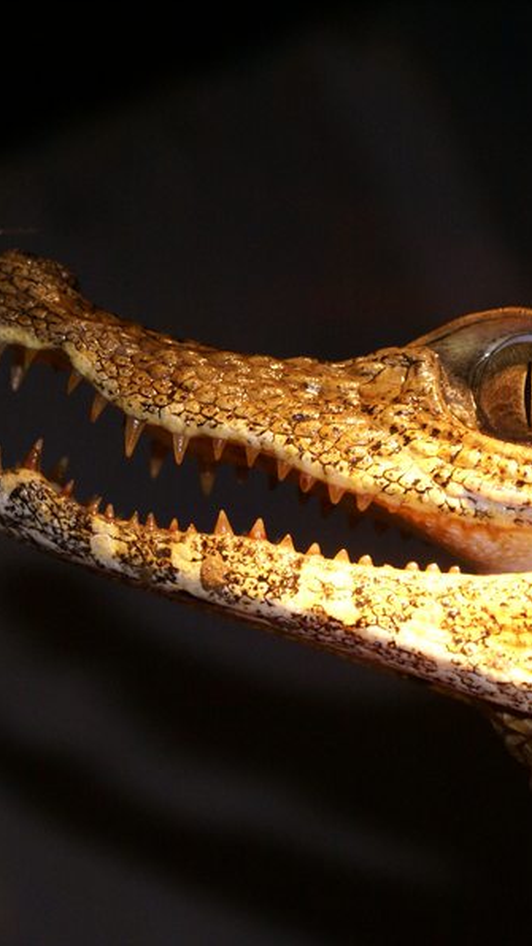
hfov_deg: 8.5
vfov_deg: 15.1
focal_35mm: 142
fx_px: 3563
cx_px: 426
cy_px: 471
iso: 400
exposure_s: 1/100
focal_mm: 60
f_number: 5.6
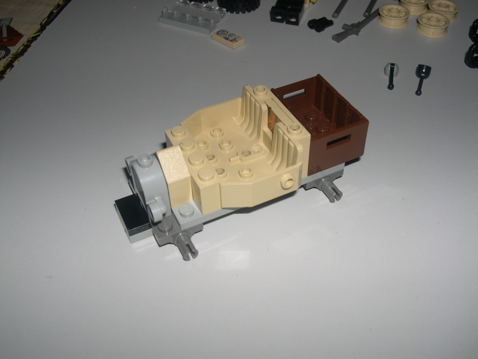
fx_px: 525
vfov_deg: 37.7
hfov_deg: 49.0
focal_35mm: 38
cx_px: 239
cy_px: 180
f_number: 7.6
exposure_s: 1/60
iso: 100
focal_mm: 8
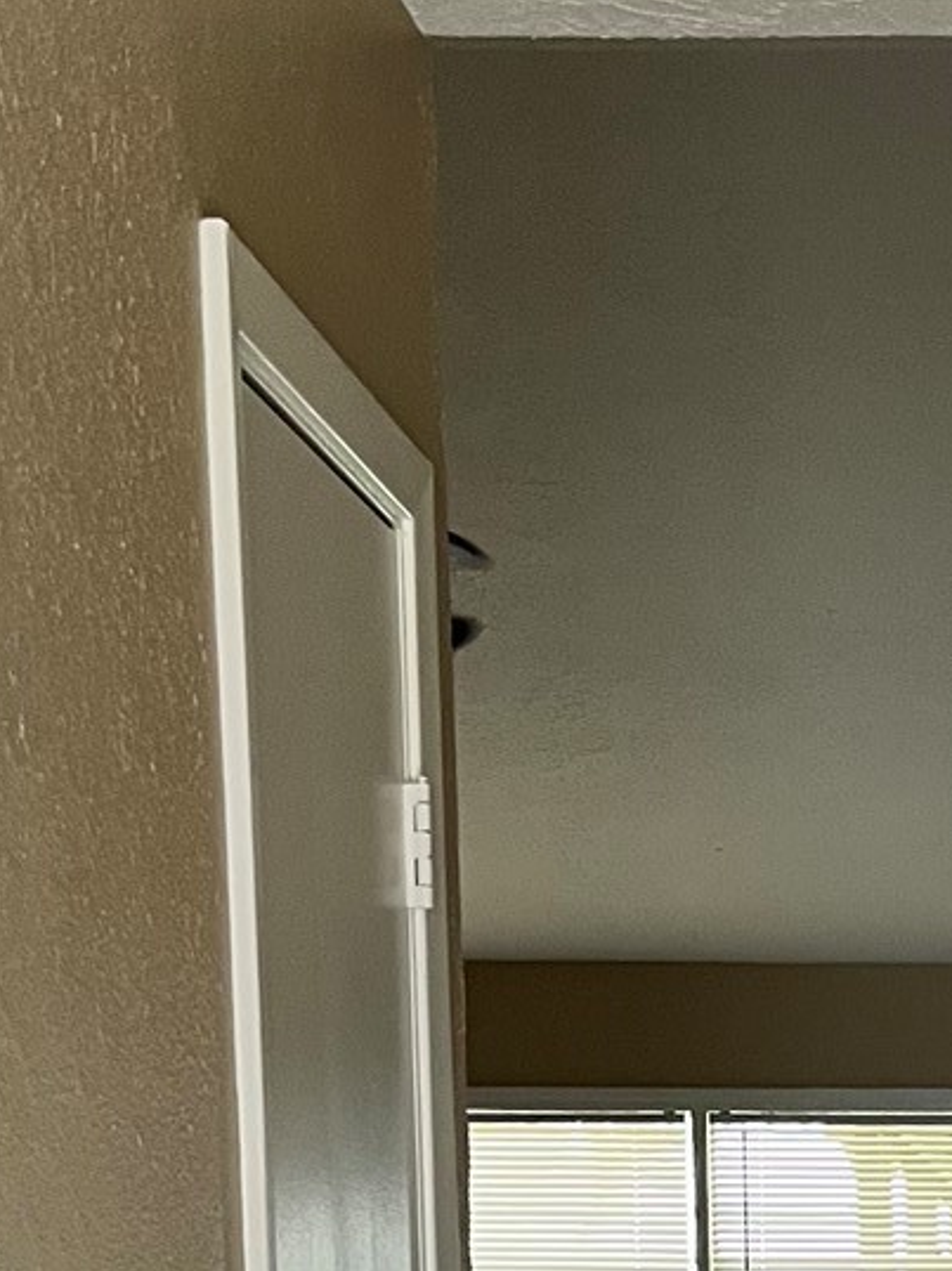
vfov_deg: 18.0
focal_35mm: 99
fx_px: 3633
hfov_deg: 14.2
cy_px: 1824
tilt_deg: -7.3
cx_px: 1290
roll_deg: +0.3
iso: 125
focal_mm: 5.1
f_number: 1.6
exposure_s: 1/94
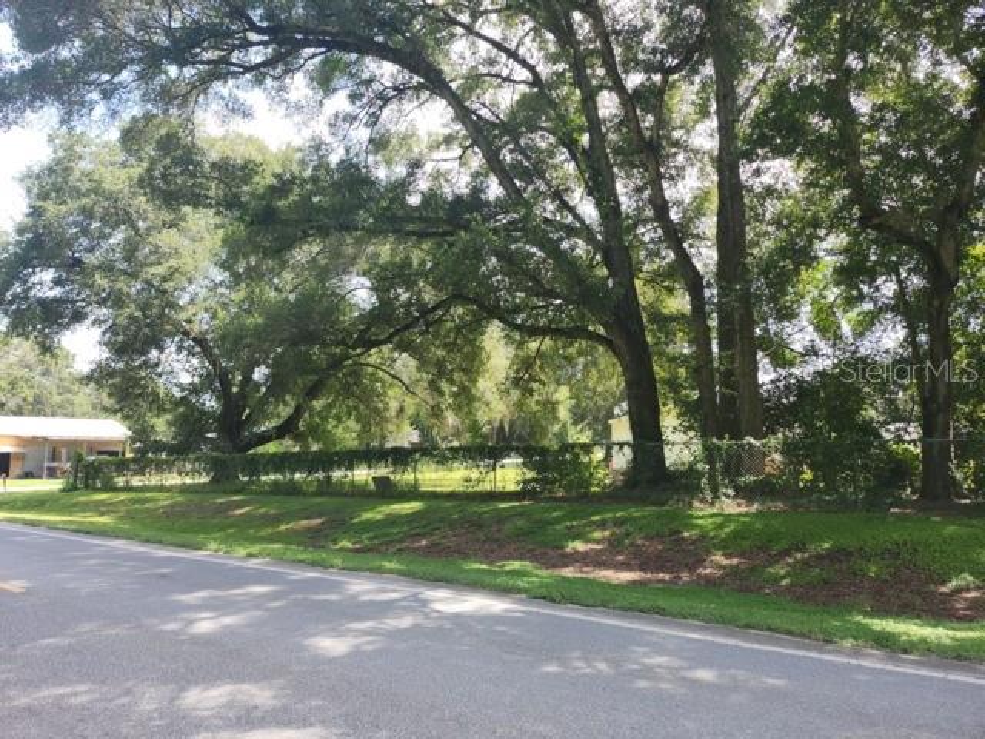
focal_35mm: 24
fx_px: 683
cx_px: 492
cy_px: 370
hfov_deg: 71.6
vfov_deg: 56.8
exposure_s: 1/633
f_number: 1.8
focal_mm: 5
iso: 50
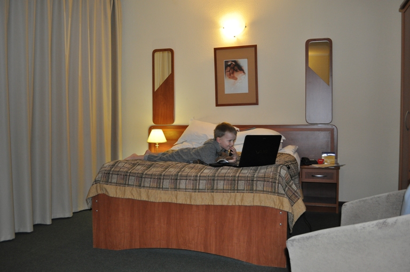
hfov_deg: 57.3
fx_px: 375
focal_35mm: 33
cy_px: 136
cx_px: 205
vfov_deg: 39.9
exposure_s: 1/60
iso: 800
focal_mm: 22
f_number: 3.8
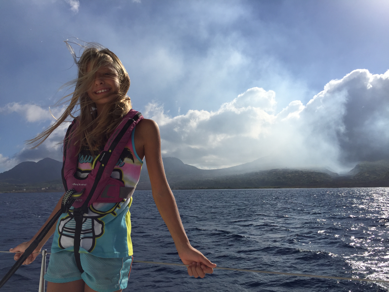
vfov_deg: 48.2
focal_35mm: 29
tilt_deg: +6.8
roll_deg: +0.4
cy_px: 146
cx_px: 194
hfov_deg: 61.7
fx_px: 326
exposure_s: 1/6623
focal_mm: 4.15
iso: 32
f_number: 2.2
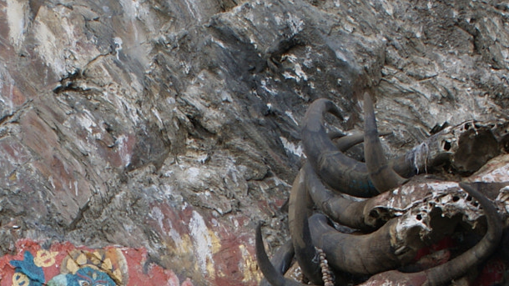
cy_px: 437
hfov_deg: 14.5
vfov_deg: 8.0
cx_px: 161
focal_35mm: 148
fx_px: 1997
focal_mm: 28
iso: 100
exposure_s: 1/80
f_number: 6.3
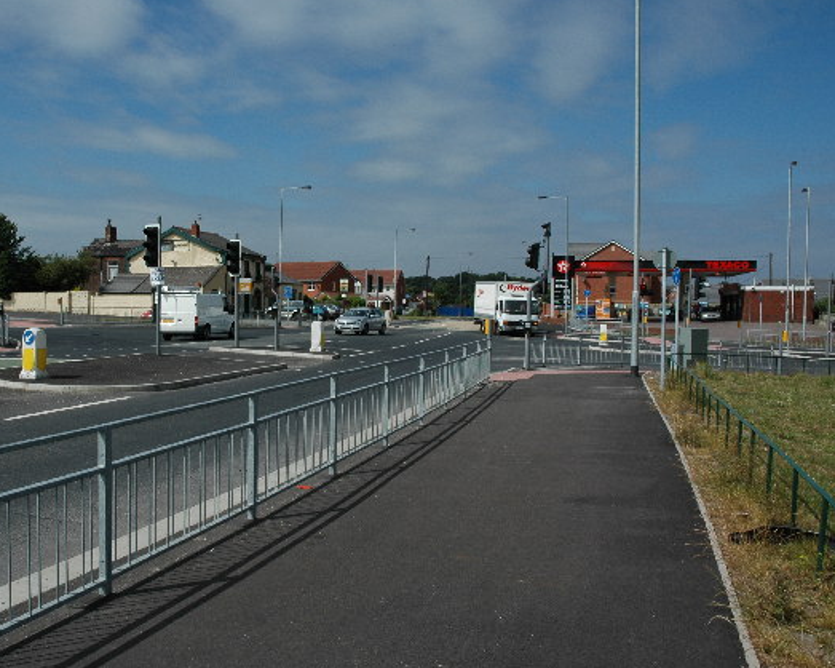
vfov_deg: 47.1
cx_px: 329
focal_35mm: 31
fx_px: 766
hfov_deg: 56.7
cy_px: 336
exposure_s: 1/250
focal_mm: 18
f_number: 16
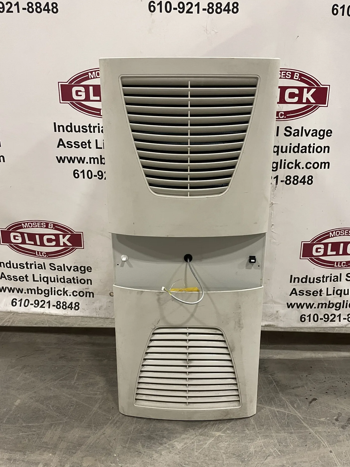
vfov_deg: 63.4
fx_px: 377
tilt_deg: -17.3
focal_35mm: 28
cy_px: 236
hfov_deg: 49.7
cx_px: 184
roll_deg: +0.1
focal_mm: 4.2
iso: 400
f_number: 1.6
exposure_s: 1/60
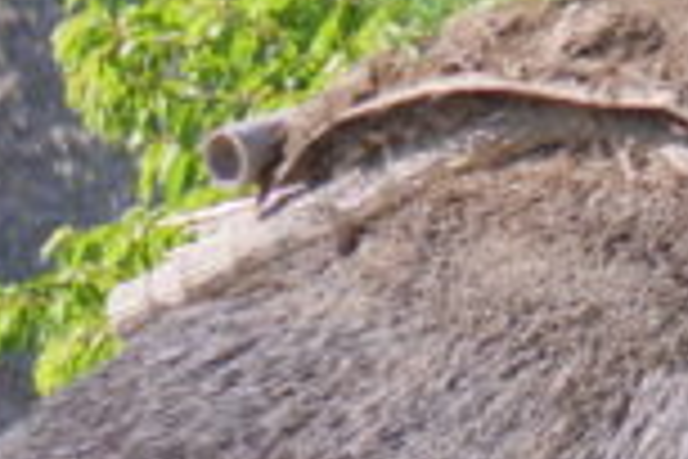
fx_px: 79611
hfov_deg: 0.5
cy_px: 504
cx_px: 935
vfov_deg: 0.3
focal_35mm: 4166
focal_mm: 300
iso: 800
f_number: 5.6
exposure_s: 1/1300
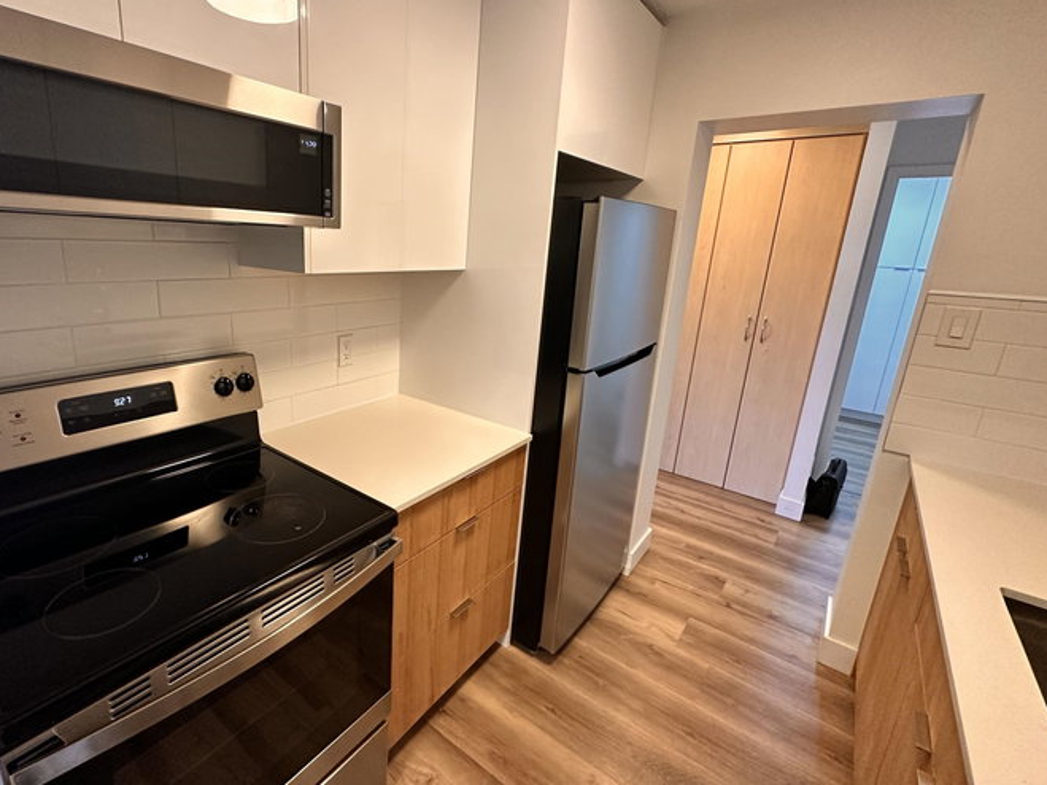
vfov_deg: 74.7
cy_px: 372
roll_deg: -2.3
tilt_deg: -13.9
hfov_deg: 90.1
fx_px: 514
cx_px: 429
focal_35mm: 17
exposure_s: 1/120
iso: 320
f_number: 2.2
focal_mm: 2.22
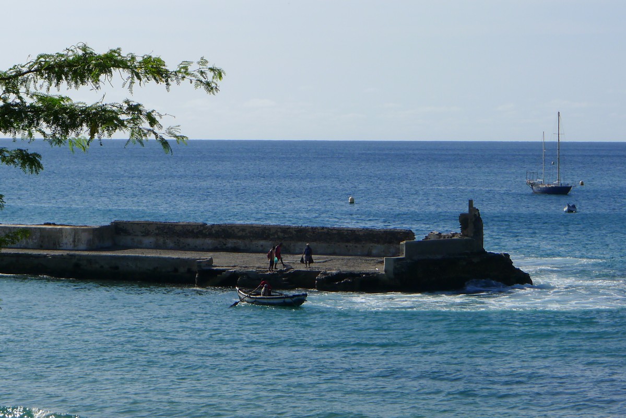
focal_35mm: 120
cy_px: 209
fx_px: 2087
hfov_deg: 17.1
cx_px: 313
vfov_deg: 11.4
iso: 80
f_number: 4.5
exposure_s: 1/800
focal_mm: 19.2
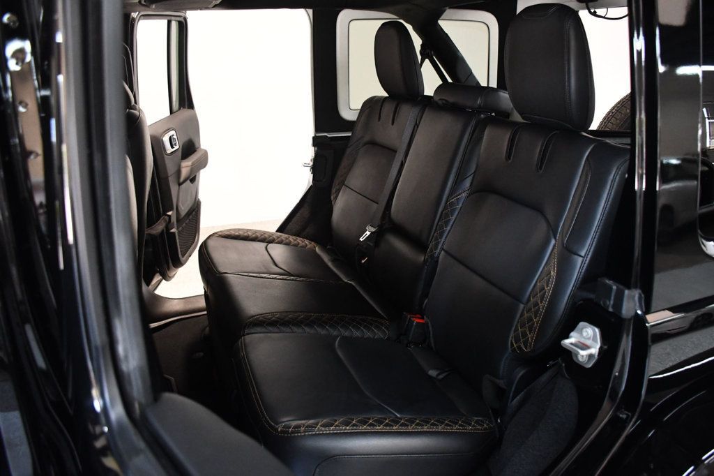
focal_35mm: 27
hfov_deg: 67.4
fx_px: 535
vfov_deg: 47.9
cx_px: 357
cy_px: 238
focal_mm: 18
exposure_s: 1/80
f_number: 3.5
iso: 3200
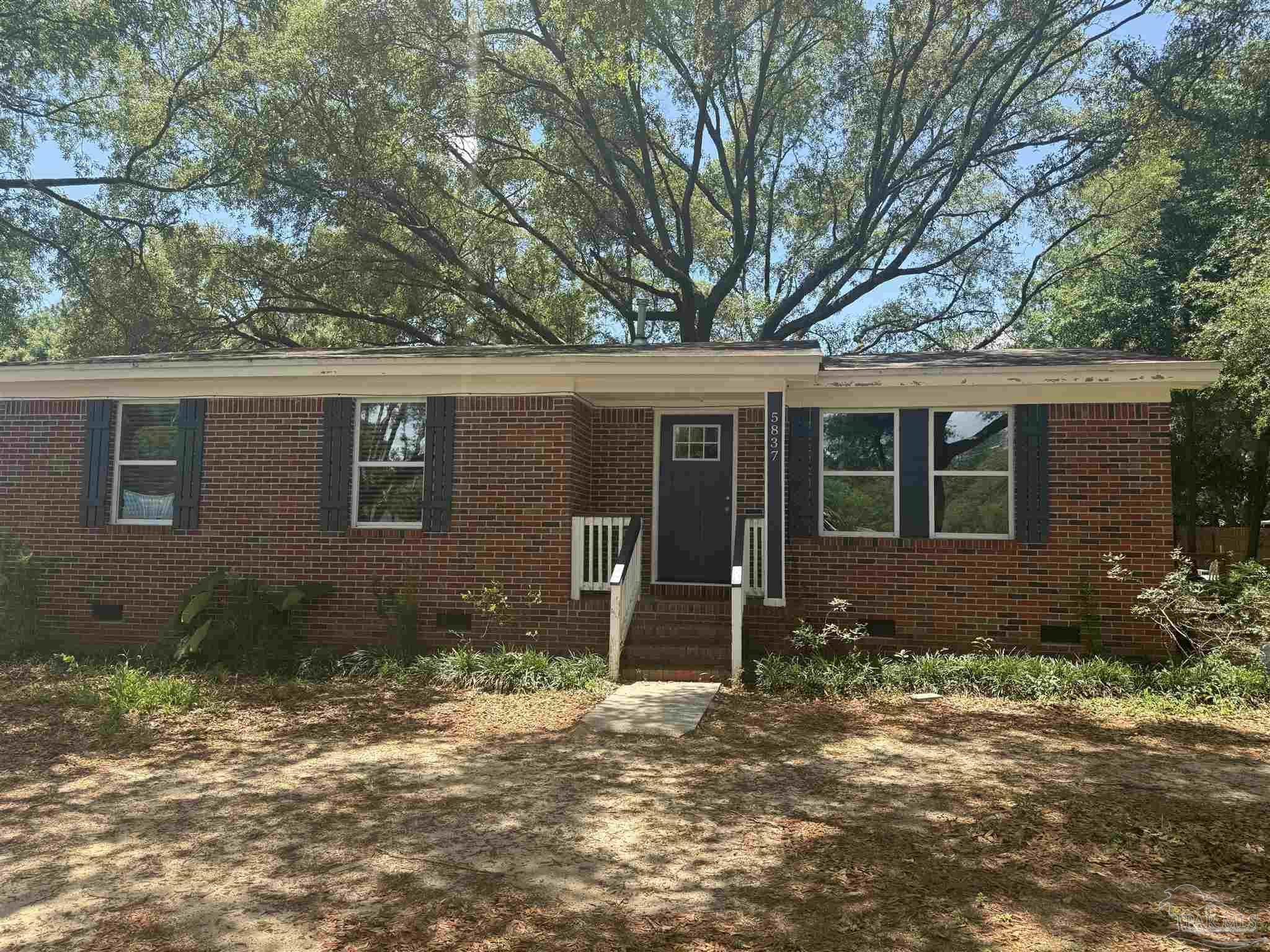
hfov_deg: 71.6
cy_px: 476
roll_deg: -1.3
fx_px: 881
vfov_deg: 56.8
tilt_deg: +4.9
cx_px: 635
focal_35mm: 24
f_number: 1.78
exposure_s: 1/1174
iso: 80
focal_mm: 6.76
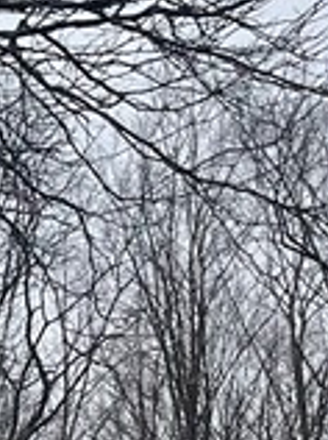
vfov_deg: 11.3
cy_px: 638
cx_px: -653
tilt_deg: +6.8
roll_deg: +0.6
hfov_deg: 7.7
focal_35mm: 169
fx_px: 2141
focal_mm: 5.1
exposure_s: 1/5319
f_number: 1.6
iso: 50
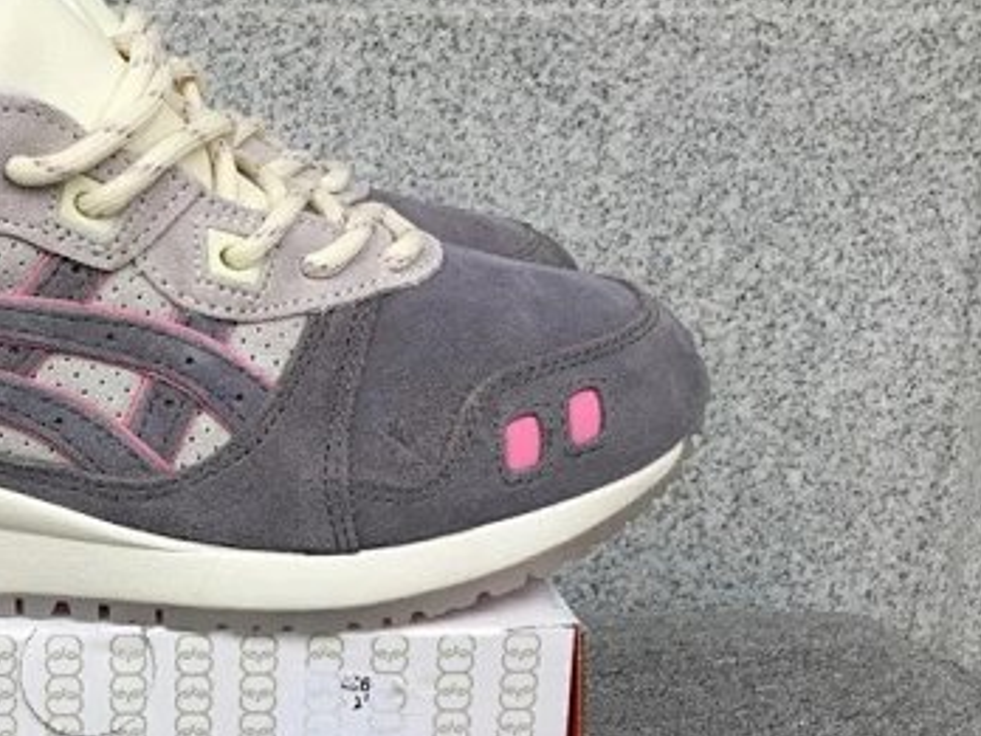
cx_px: 85
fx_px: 1615
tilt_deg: -19.7
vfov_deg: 25.4
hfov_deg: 32.0
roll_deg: -0.2
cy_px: 525
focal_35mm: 57
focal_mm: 3.3
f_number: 2.4
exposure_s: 1/184
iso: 25
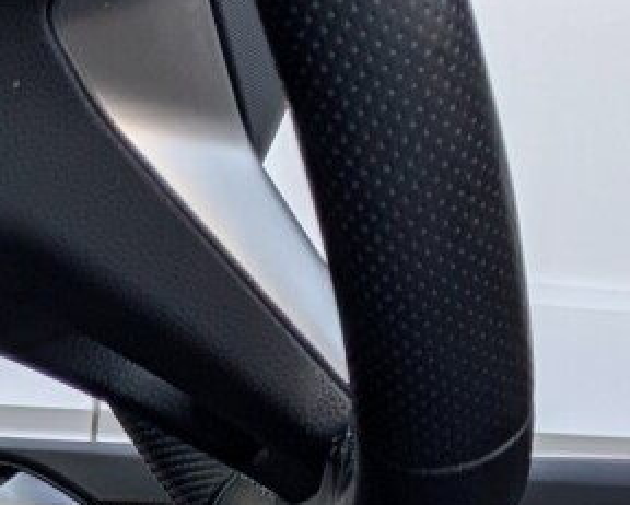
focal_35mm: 130
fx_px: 2426
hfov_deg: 13.4
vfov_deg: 11.6
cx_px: 1102
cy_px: 638
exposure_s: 1/290
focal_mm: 4.53
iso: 31
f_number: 1.7
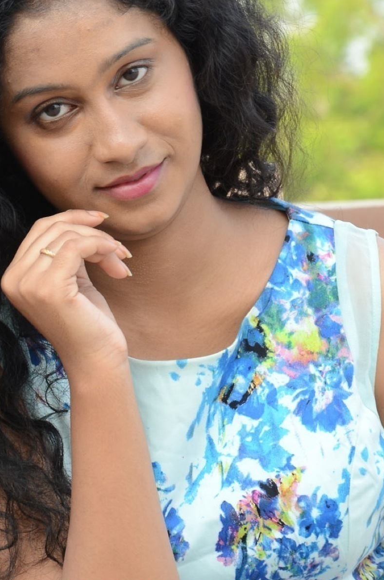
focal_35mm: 241
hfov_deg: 5.7
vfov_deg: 8.6
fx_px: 3871
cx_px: 128
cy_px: 239
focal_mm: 105
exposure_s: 1/125
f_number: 7.1
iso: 500
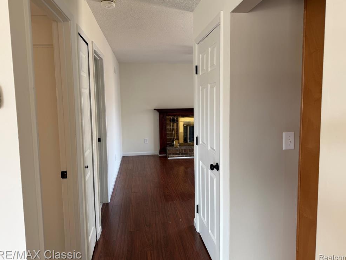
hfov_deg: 69.4
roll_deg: +1.5
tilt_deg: -5.9
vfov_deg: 54.9
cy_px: 127
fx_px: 250
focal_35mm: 25
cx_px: 174
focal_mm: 6.76
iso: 100
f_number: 1.78
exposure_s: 1/121
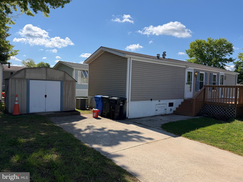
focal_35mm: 24
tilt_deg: -0.2
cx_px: 122
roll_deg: -1.4
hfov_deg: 71.6
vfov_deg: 56.8
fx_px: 168
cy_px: 91
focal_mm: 6.76
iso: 80
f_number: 1.78
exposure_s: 1/6173
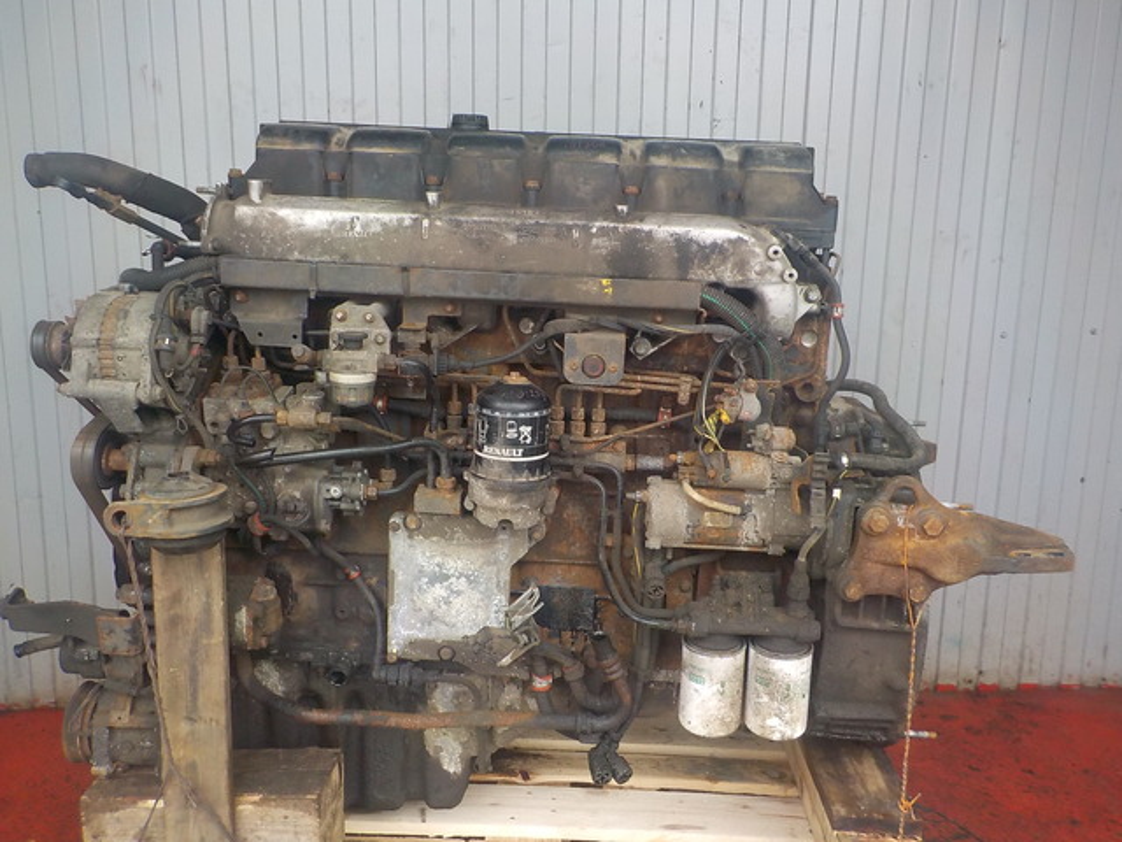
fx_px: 972
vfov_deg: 46.8
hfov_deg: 60.0
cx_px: 561
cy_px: 421
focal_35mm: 30
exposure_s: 1/30
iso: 220
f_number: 3.3
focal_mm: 4.1
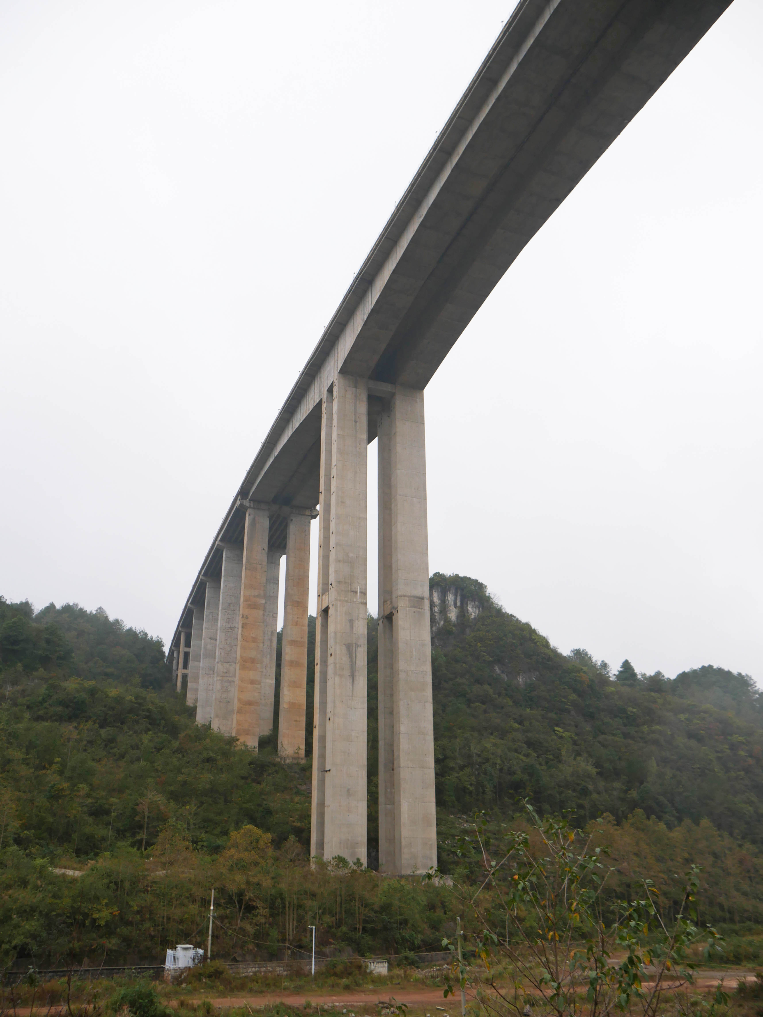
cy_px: 508
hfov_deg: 49.8
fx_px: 822
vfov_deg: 63.4
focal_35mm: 28
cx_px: 382
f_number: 5
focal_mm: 14
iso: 200
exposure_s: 1/200
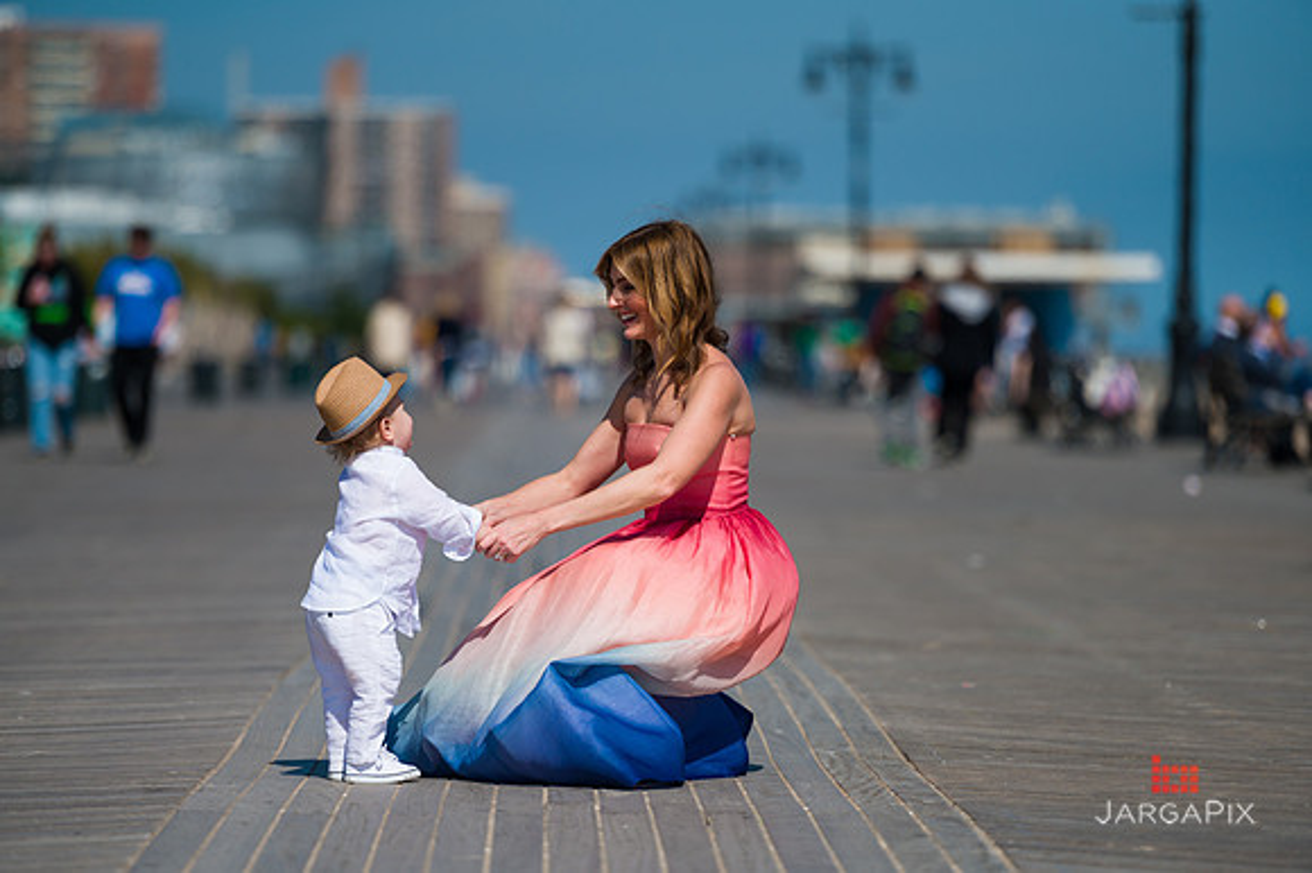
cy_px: 436
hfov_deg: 10.3
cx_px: 656
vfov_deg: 6.9
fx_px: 7284
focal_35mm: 200
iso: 200
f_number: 3.2
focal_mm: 200
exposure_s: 1/8000
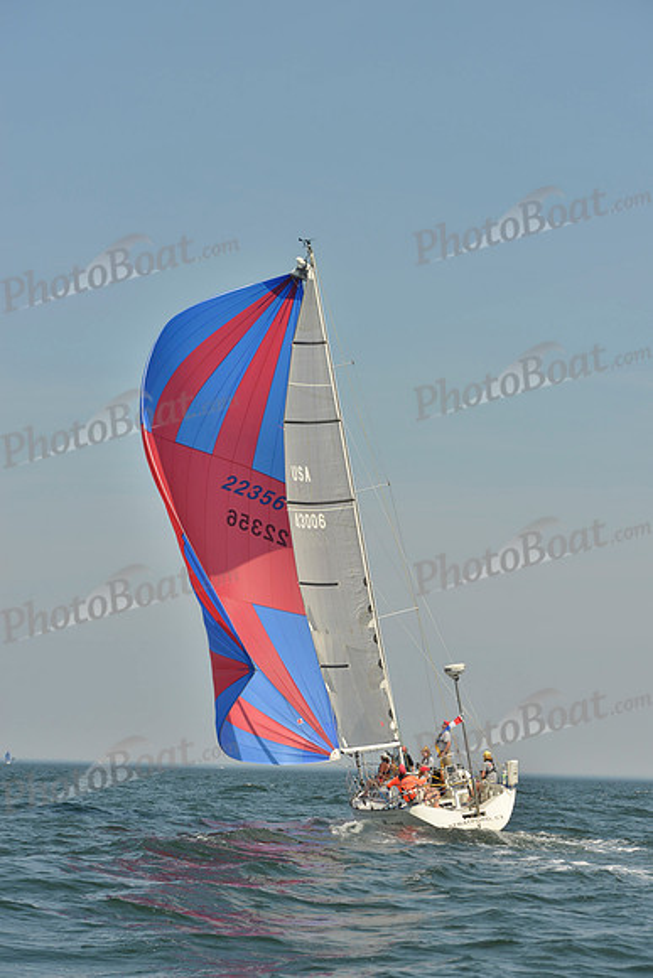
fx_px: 2501
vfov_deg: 22.1
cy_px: 489
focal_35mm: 92
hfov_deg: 14.9
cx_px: 326
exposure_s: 1/1250
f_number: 8
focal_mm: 92
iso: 200
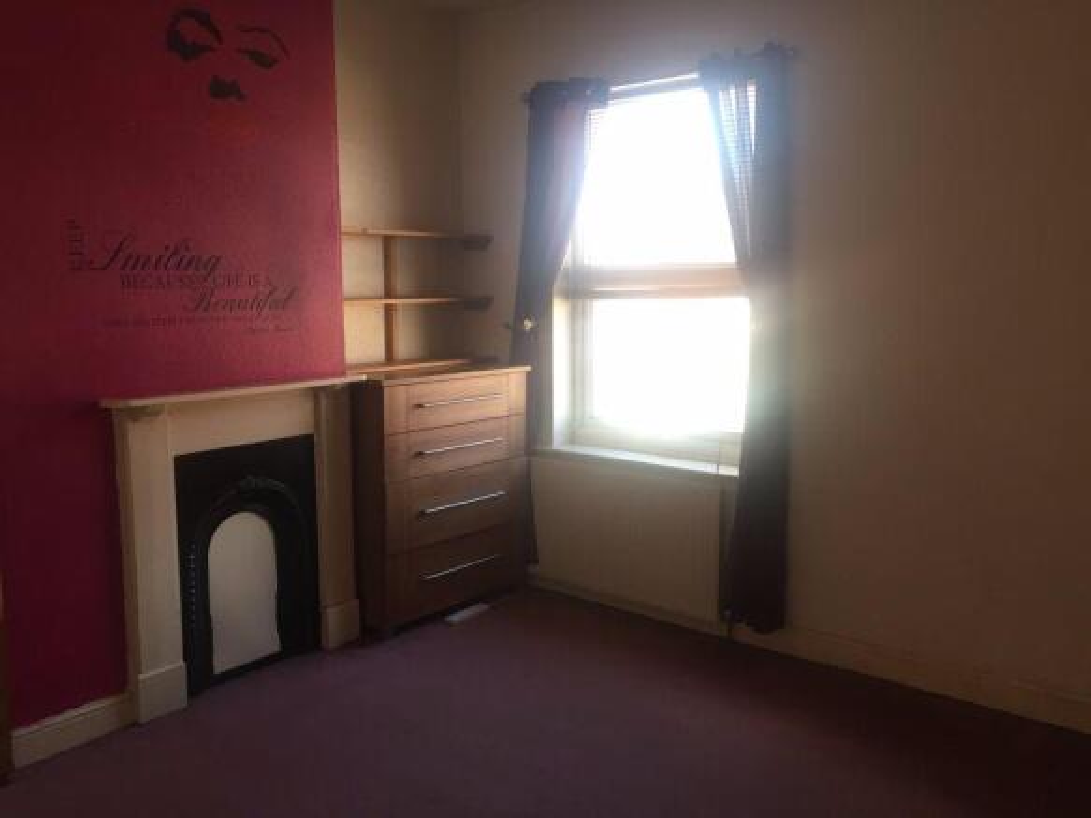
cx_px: 546
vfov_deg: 48.2
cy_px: 409
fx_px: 914
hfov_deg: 61.7
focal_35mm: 29
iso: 32
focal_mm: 4.15
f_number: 2.2
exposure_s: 1/33
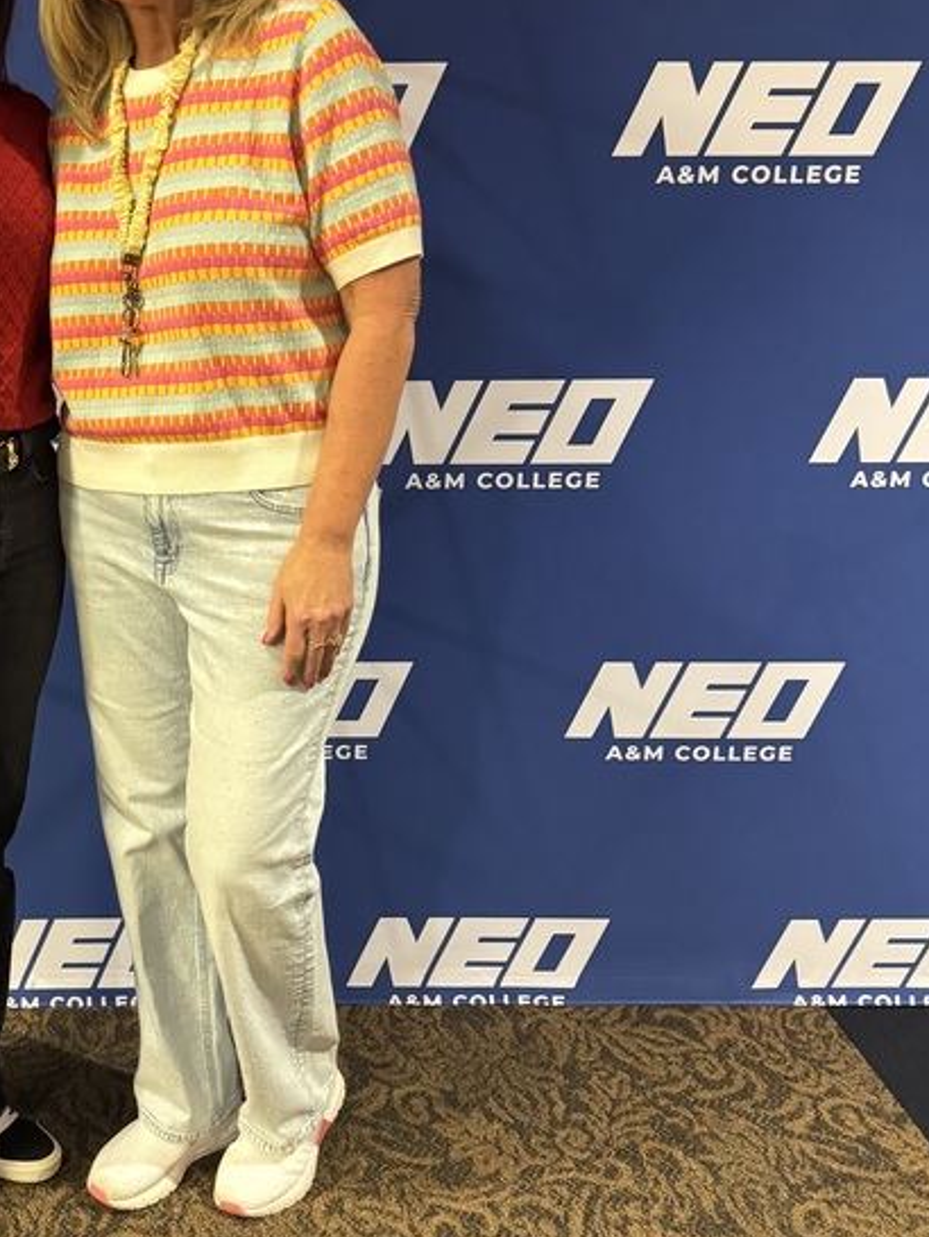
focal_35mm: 45
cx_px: 104
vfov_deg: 42.0
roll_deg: +0.0
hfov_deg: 30.8
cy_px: 562
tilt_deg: -17.0
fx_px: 1609
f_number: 1.78
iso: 800
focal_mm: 6.76
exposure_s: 1/40
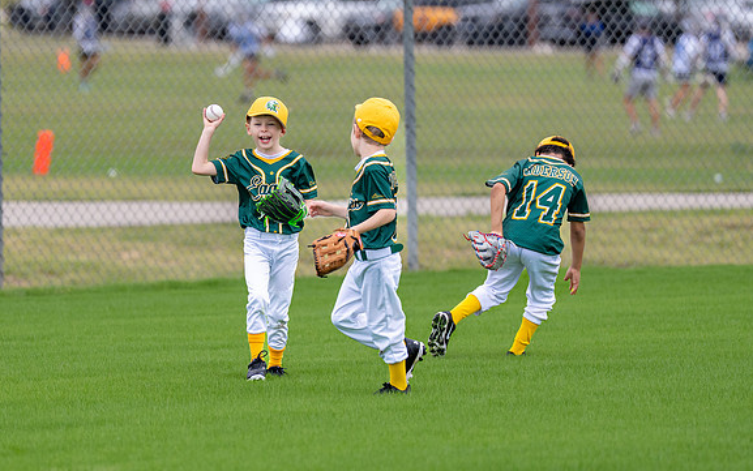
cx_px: 271
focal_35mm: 408
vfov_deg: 3.2
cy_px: 209
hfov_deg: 5.1
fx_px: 8375
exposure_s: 1/1250
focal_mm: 200
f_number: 2.8
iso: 320
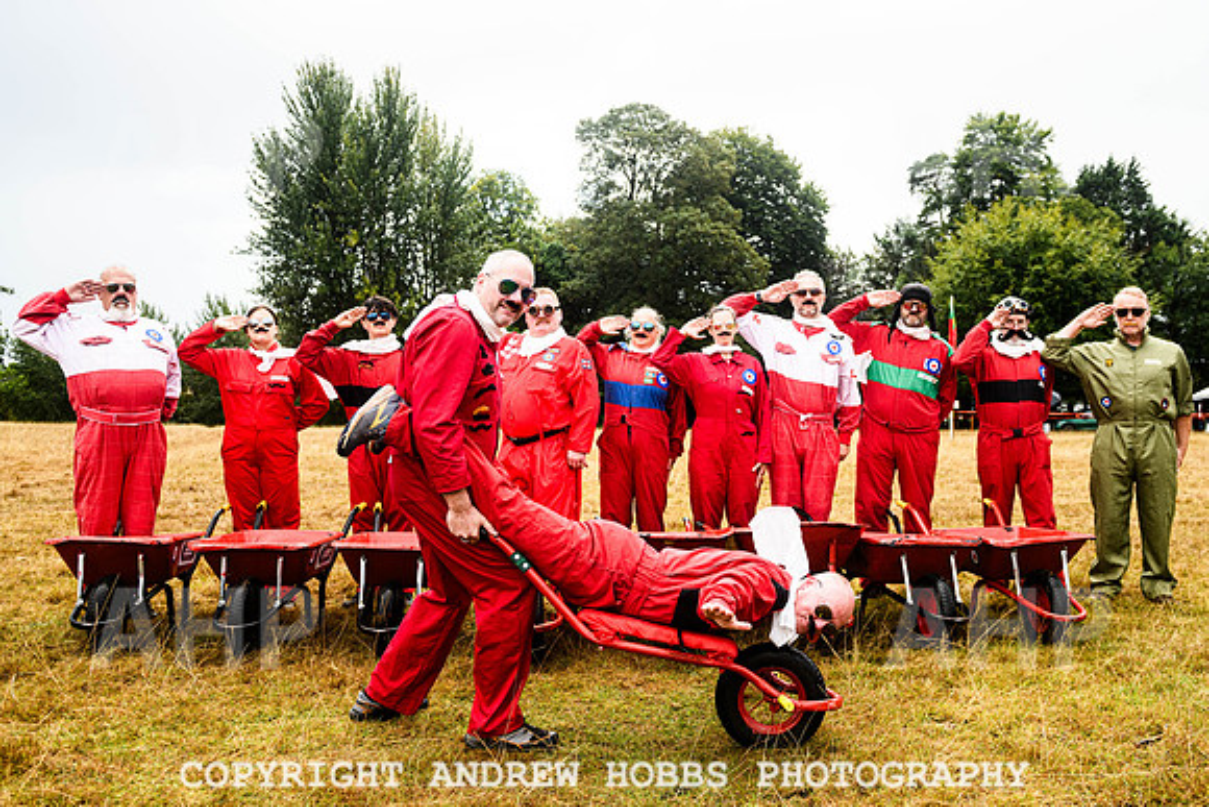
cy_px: 403
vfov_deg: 40.7
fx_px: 1086
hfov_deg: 58.2
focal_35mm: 32
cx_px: 633
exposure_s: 1/3200
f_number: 5
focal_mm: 29
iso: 400
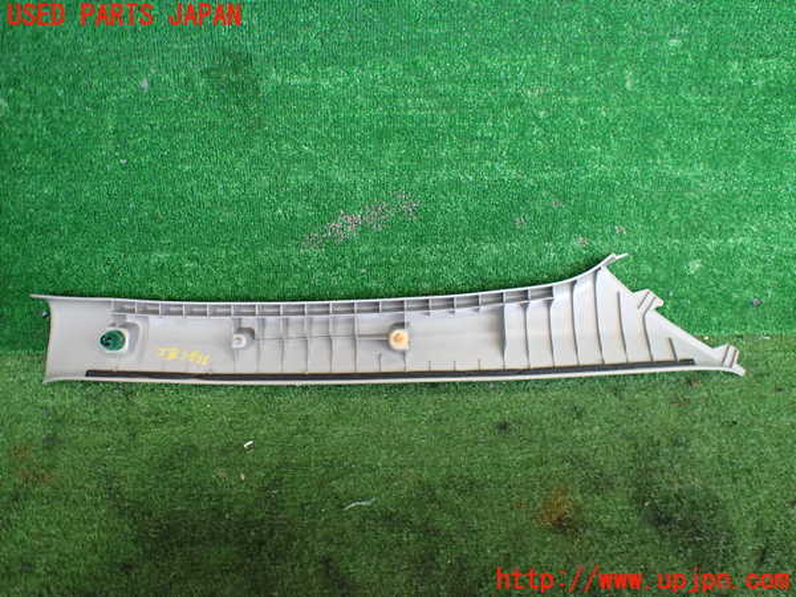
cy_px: 298
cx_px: 398
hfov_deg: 60.0
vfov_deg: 46.8
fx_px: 690
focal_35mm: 30
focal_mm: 5.4
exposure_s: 1/125
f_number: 2.3
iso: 320
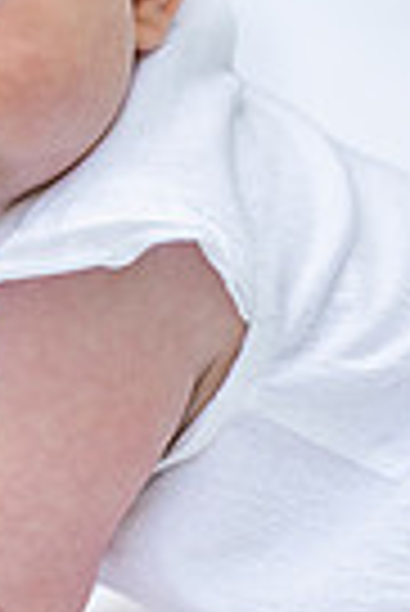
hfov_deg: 2.1
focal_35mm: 662
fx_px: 11280
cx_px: -5
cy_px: 212
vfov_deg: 3.1
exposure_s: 1/800
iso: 160
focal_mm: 200
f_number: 3.5
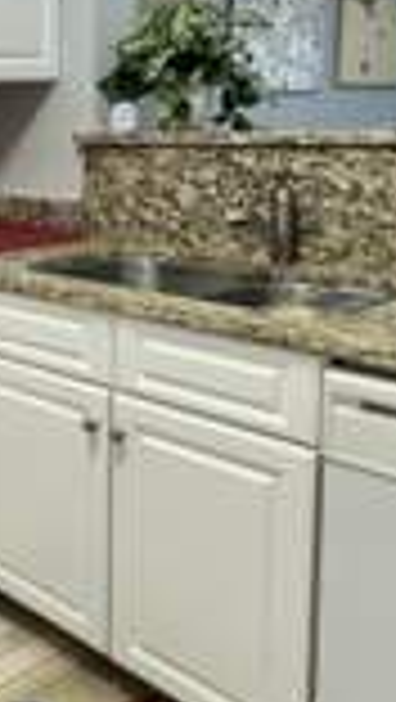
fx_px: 875
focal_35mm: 47
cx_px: -180
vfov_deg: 43.1
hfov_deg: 21.7
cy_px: 236
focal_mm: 2.22
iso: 160
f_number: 2.2
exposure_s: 1/120
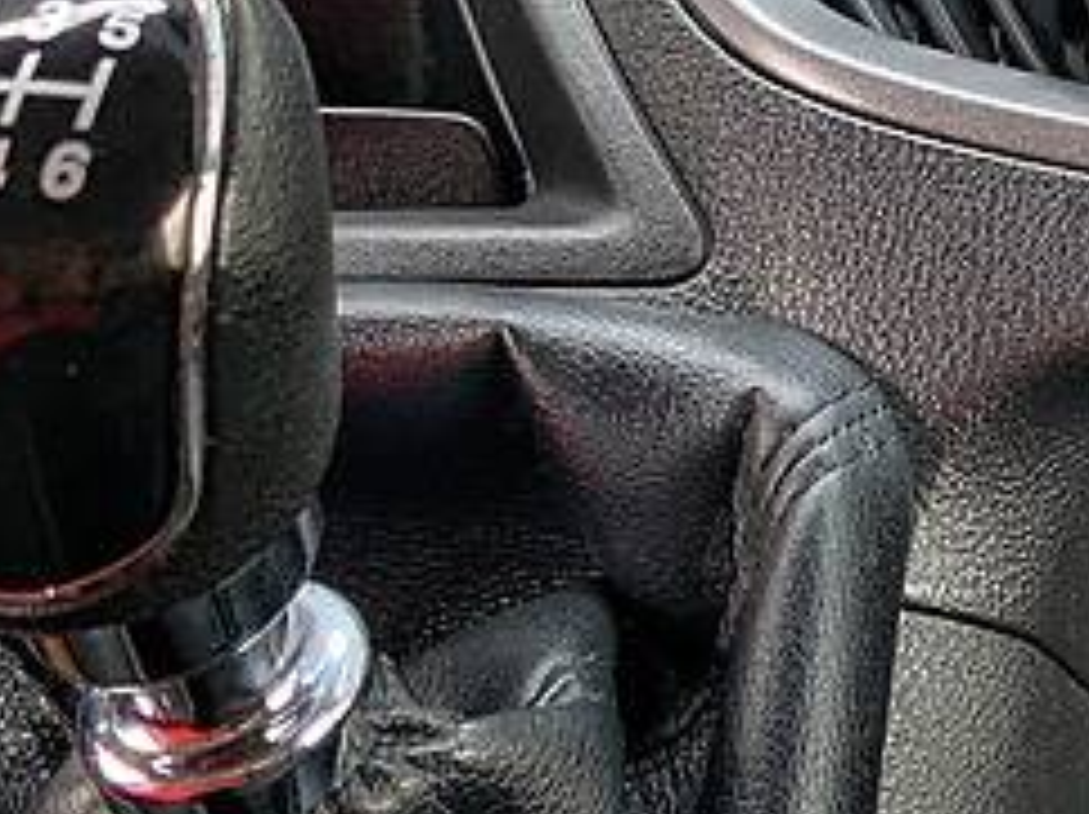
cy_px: -175
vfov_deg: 16.4
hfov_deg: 19.9
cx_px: 1611
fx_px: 2703
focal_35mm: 86
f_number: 1.8
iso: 32
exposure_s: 1/121
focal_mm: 4.2
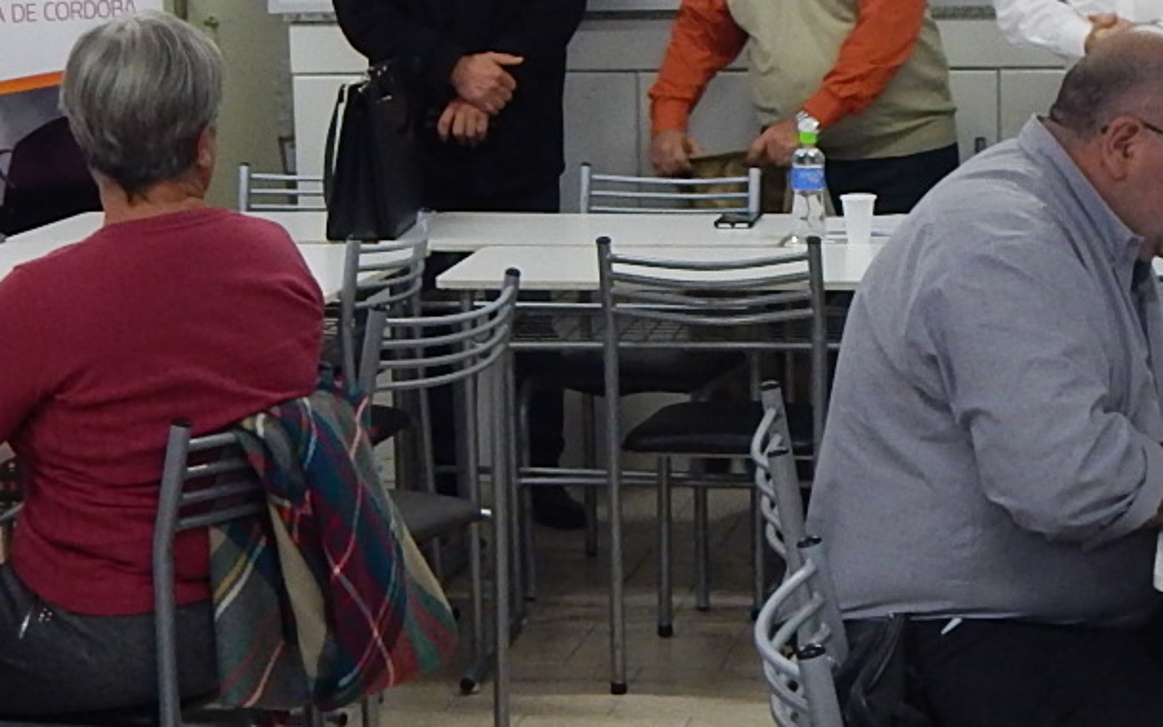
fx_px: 2758
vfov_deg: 15.0
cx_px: 752
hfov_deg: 23.7
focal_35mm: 87
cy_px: 275
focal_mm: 4
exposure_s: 1/30
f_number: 3
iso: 200
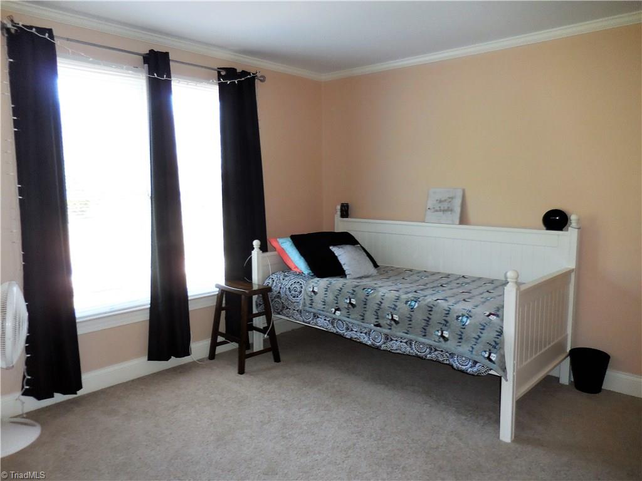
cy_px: 240
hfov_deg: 69.4
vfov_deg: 54.9
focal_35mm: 25
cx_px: 321
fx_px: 464
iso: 200
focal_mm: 4.5
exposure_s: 1/30
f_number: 3.3
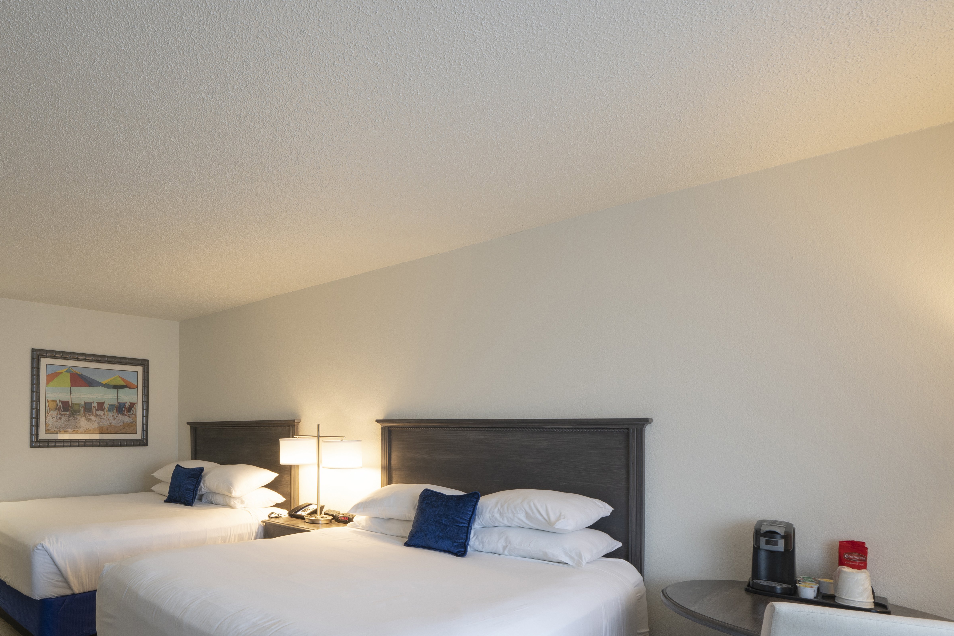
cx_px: 221
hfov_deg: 76.8
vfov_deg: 60.9
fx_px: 530
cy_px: 406
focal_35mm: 20
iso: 160
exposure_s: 1/2
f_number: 10
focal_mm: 12
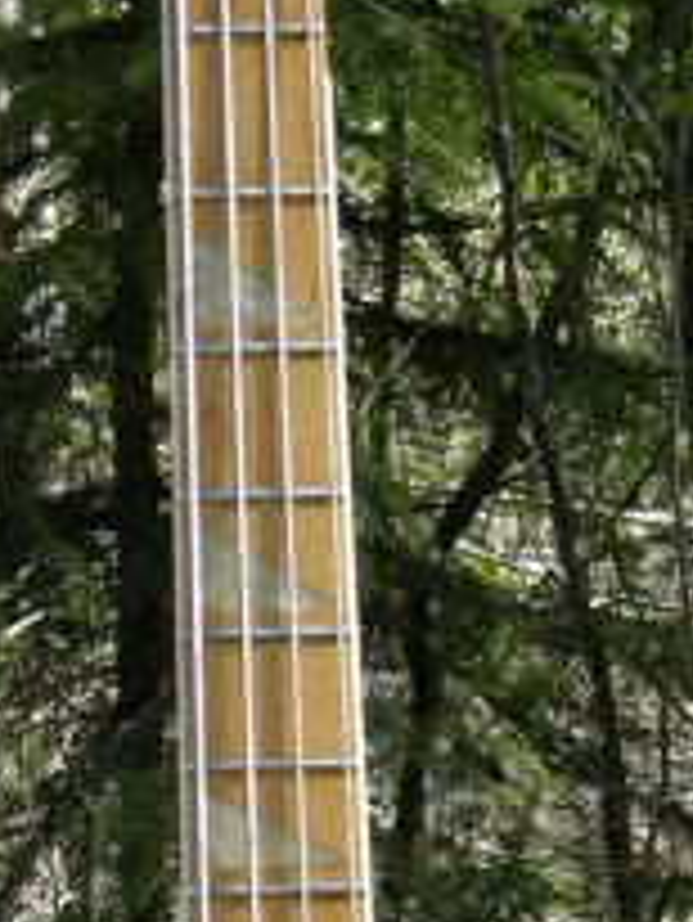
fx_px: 10933
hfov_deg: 3.6
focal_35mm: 410
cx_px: 410
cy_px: 1273
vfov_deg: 4.8
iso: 50
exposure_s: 1/258
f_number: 4.4
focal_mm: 21
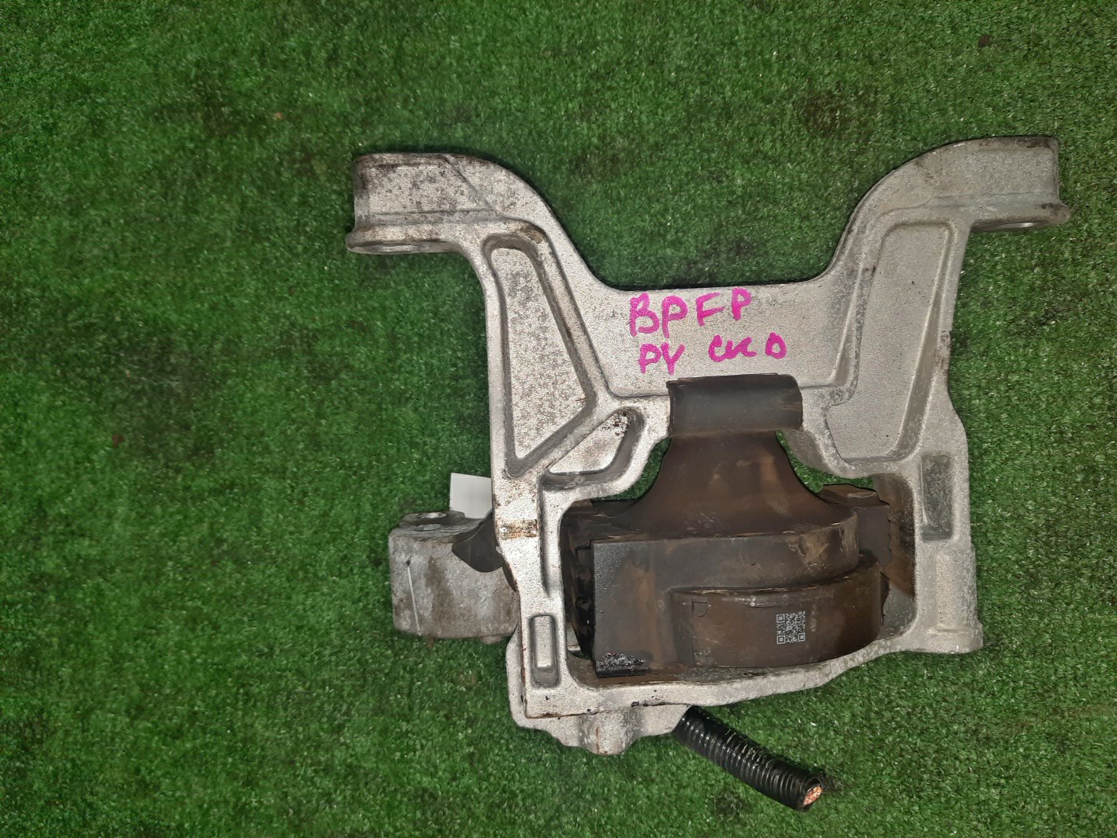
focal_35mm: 25
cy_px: 419
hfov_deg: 69.4
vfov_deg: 54.9
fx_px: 807
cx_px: 558
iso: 356
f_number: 2
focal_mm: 4.6
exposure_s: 1/50
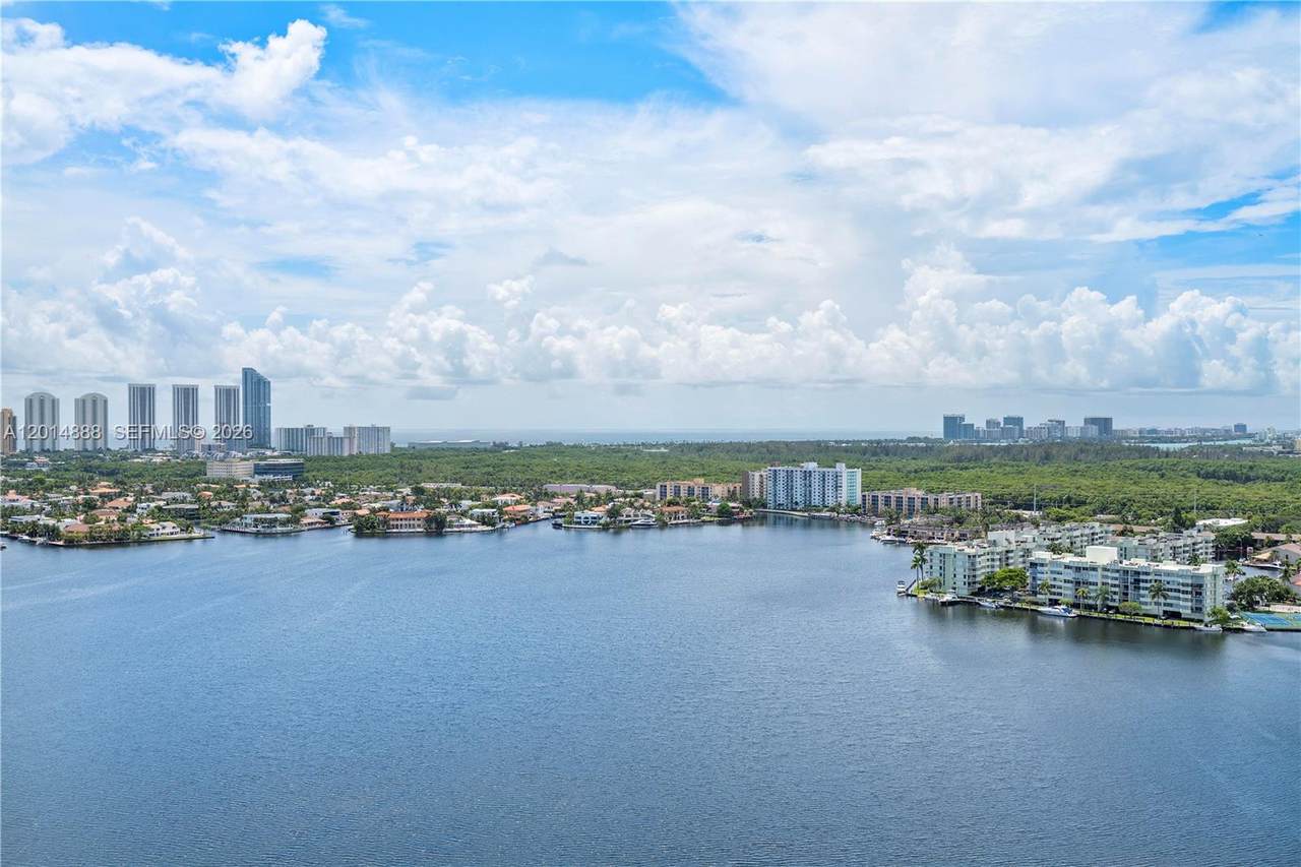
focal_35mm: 35
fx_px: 1265
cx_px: 650
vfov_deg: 37.8
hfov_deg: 54.4
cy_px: 434
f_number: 8
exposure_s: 1/1250
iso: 400
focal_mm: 35
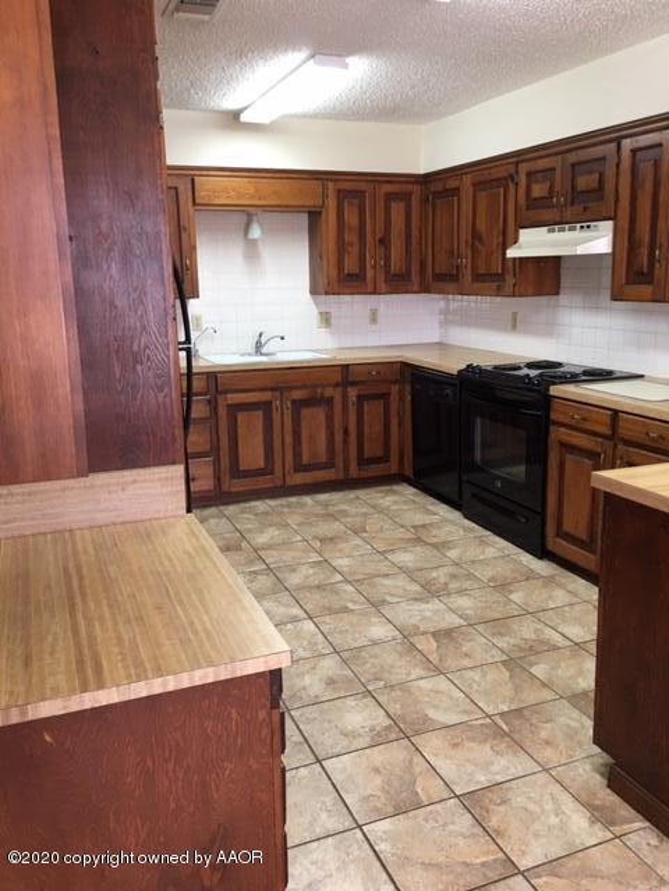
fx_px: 747
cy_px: 446
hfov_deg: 48.2
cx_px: 334
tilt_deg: -12.8
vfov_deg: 61.7
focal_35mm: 29
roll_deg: +0.9
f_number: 2.2
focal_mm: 4.15
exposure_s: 1/15
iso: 50
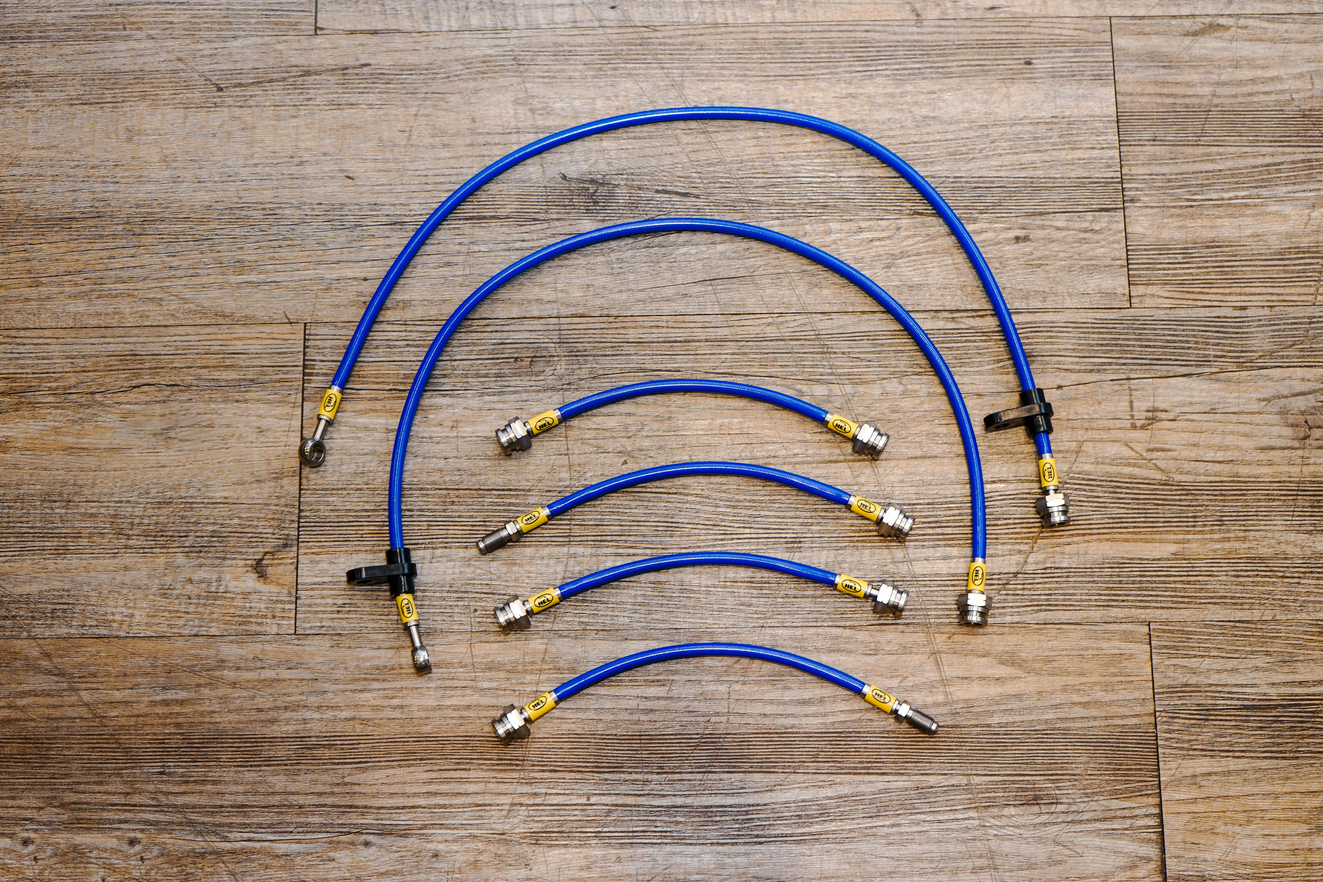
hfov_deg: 35.6
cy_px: 441
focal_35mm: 56
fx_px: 2058
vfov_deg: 24.2
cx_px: 662
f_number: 5
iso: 500
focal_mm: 56
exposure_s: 1/50
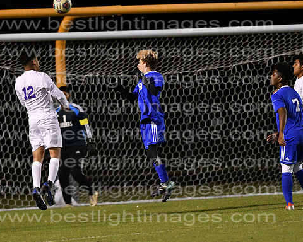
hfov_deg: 3.8
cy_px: 121
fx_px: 4573
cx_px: 133
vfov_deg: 3.0
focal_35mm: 510
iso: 10000
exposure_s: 1/800
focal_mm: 300
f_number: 3.5
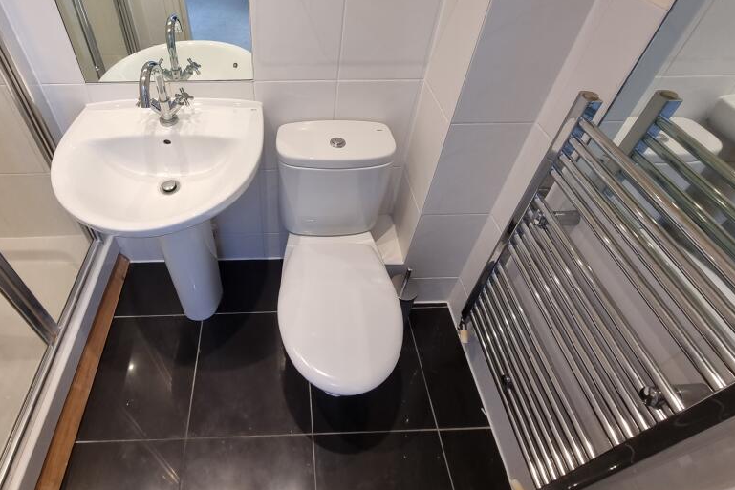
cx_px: 287
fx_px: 368
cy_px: 132
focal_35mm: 18
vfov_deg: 64.0
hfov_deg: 88.6
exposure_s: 1/50
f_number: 2.2
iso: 100
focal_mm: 2.2
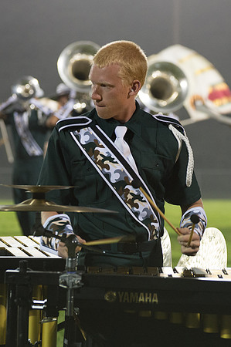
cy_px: 158
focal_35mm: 201
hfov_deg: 6.8
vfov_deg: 10.2
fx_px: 1941
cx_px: 126
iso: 3200
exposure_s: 1/160
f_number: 4.8
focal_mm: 122
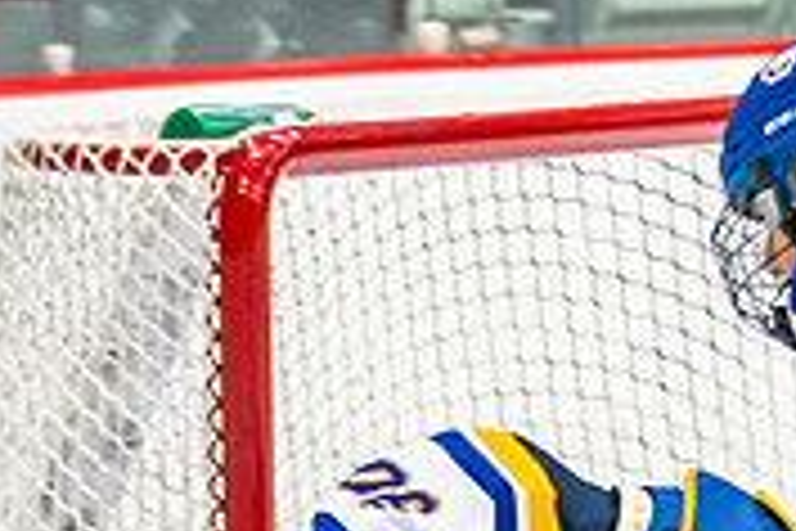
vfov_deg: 2.1
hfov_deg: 3.1
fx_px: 14482
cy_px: 1292
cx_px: 724
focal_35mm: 655
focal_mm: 95
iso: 400
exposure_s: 1/640
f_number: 2.8
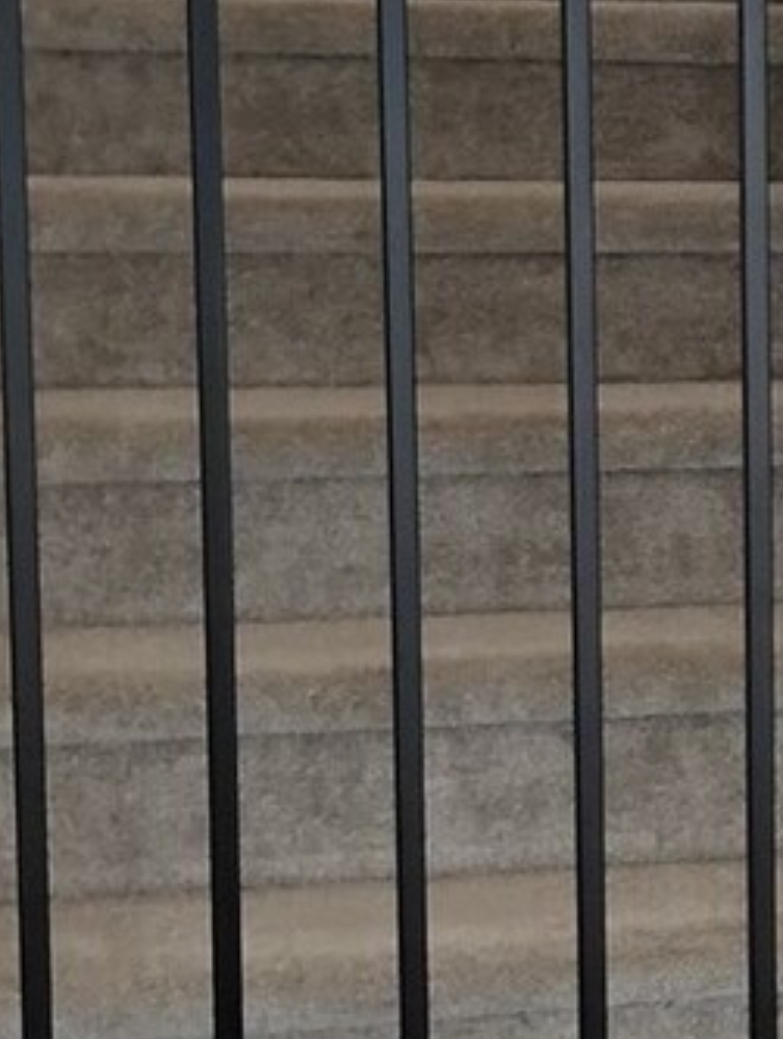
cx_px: 1646
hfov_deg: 11.0
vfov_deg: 16.3
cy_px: 482
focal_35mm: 121
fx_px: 3638
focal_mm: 4.26
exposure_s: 1/60
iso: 897
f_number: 1.8
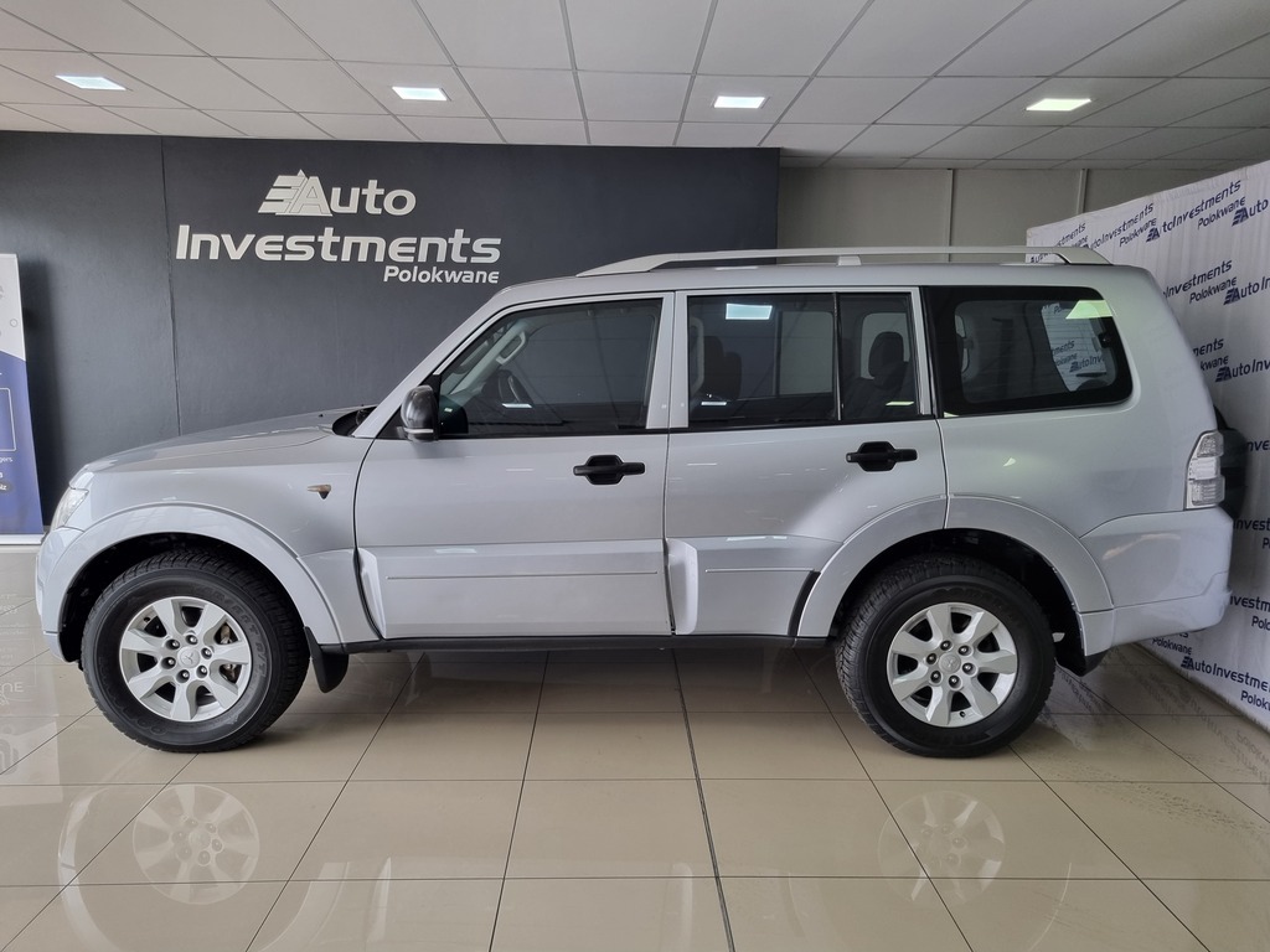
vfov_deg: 53.1
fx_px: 954
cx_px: 635
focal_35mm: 26
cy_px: 476
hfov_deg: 67.3
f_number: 1.8
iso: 100
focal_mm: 5.4
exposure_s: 1/100
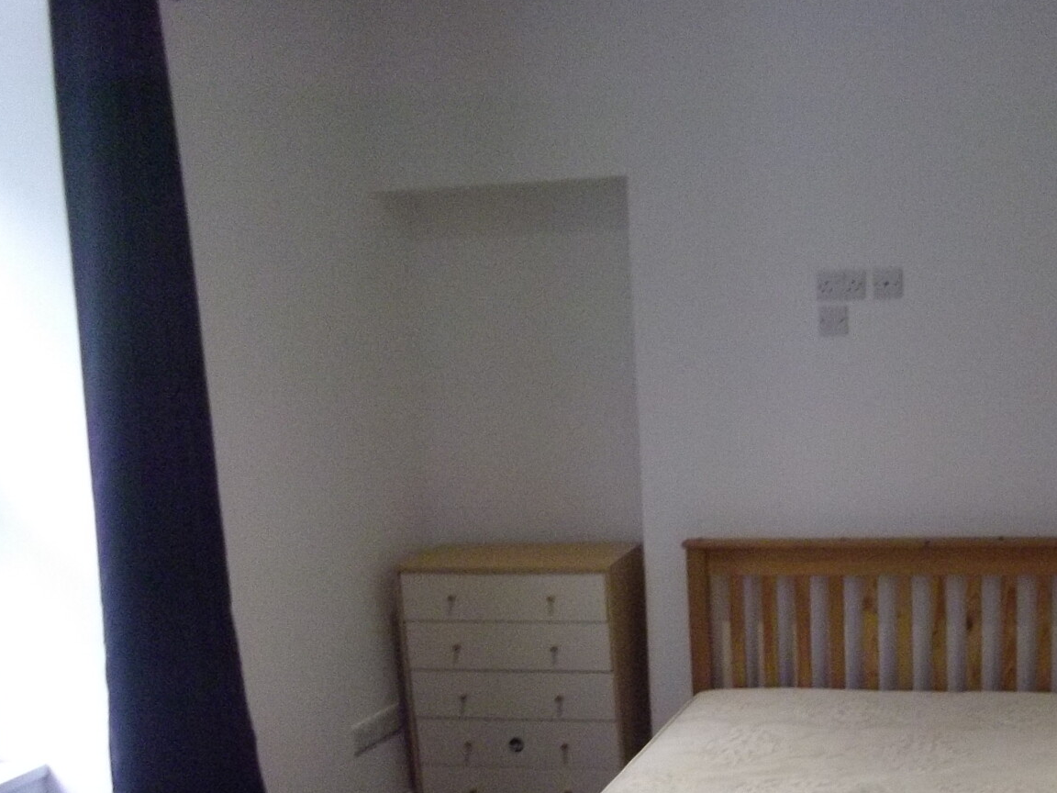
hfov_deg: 38.8
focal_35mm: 48
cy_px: 649
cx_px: 772
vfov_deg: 29.5
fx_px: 1466
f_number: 3.2
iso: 514
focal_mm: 4.9
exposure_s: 1/50
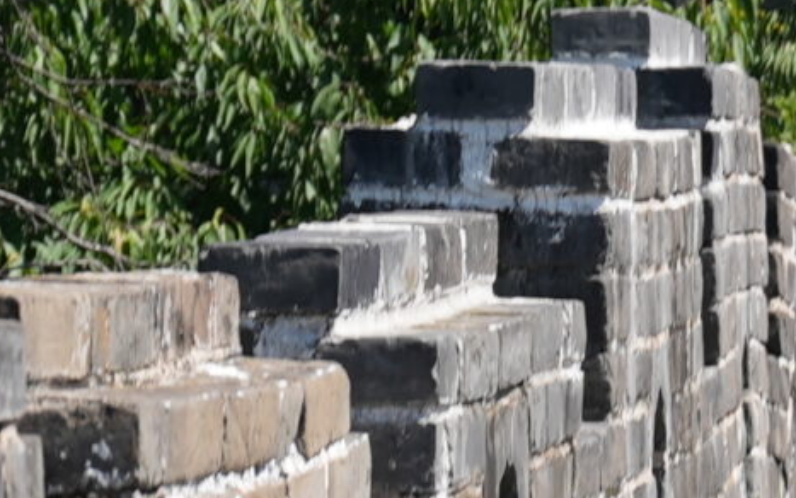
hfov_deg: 5.9
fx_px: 7637
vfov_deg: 3.7
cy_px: 128
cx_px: 1016
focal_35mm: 352
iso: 80
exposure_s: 1/640
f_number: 4
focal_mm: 63
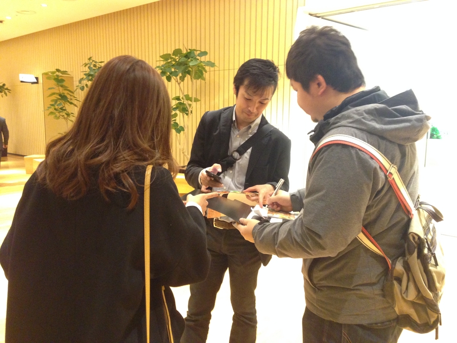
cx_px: 228
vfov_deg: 42.9
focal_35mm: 33
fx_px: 436
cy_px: 172
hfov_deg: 55.4
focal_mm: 4.12
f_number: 2.4
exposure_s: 1/20
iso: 320
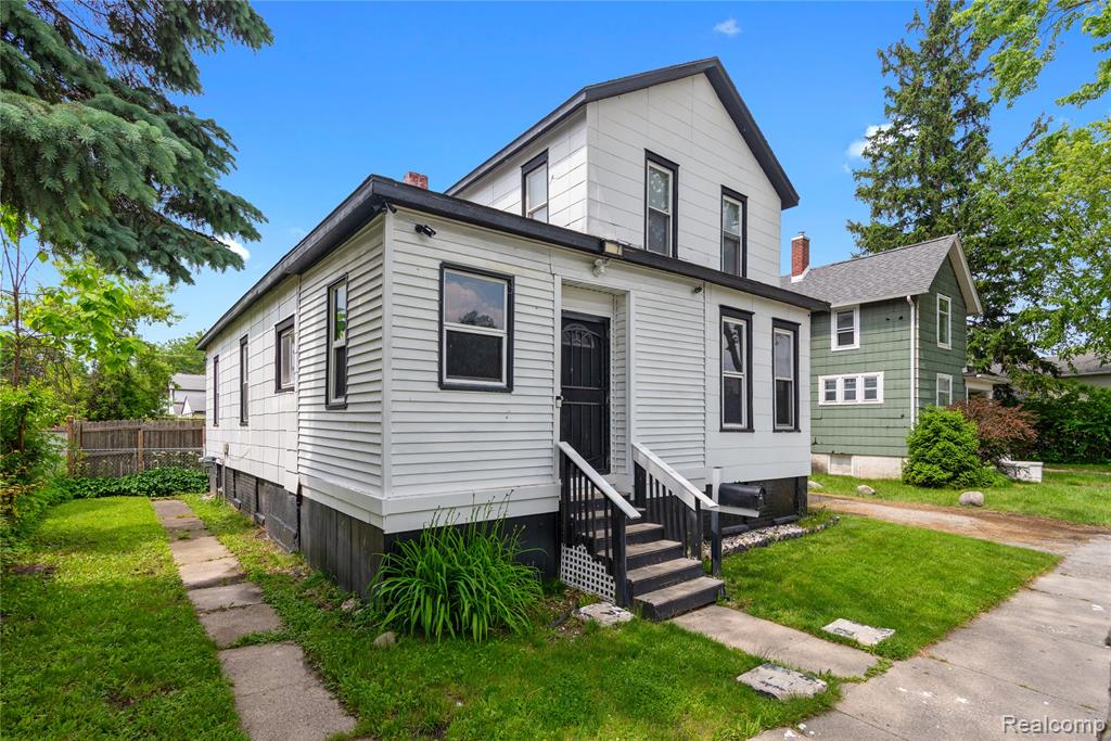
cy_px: 370
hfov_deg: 93.3
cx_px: 556
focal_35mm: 17
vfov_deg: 70.5
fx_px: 525
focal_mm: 17
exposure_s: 1/400
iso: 400
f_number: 9
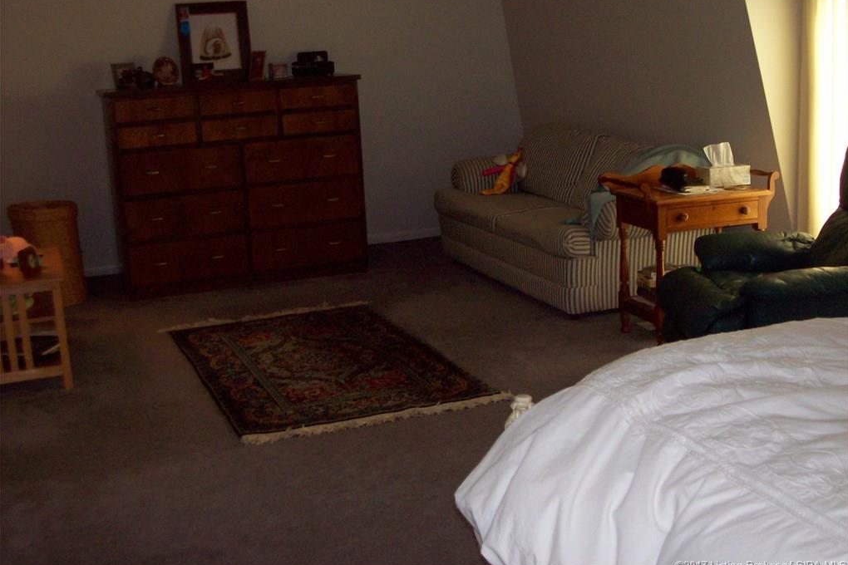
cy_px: 255
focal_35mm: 47
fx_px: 1107
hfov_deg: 41.9
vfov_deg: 28.6
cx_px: 425
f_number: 3
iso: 140
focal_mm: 7.6
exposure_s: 1/73.1
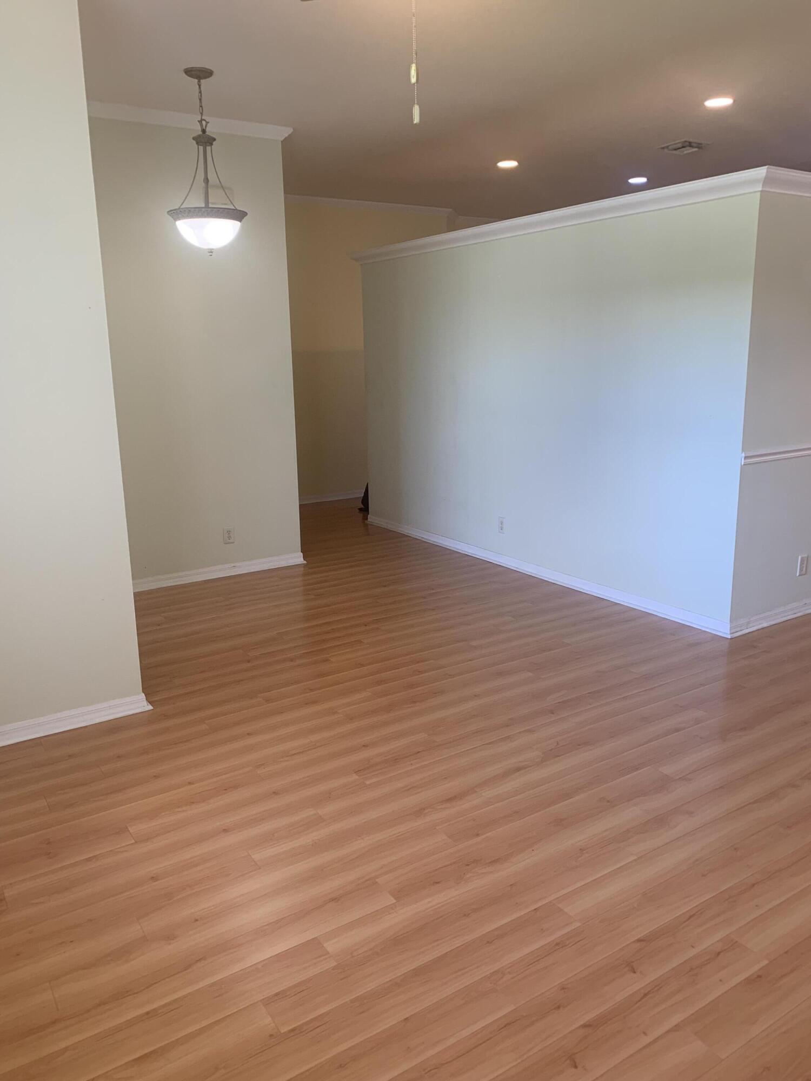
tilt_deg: -12.2
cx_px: 406
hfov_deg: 53.1
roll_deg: +0.6
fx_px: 812
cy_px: 540
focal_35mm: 26
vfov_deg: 67.3
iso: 64
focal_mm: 4.25
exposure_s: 1/60
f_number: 1.8
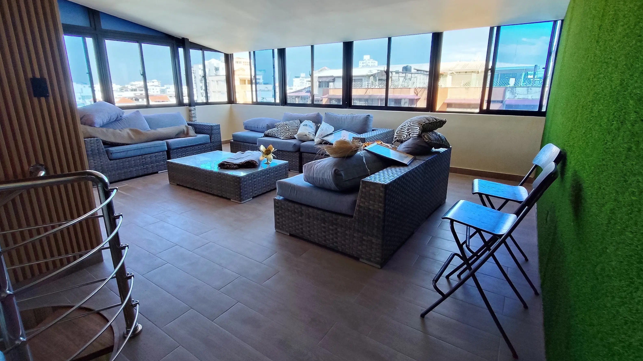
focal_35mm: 18
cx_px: 315
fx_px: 307
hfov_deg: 92.7
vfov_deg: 60.9
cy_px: 167
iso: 50
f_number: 2.2
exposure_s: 1/109
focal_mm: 1.67
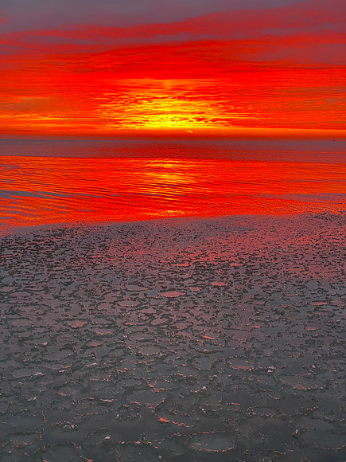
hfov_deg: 28.0
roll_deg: -1.0
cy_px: 231
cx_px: 173
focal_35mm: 52
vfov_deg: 36.8
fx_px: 693
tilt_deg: -7.2
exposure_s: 1/80
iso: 160
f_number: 2
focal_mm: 6
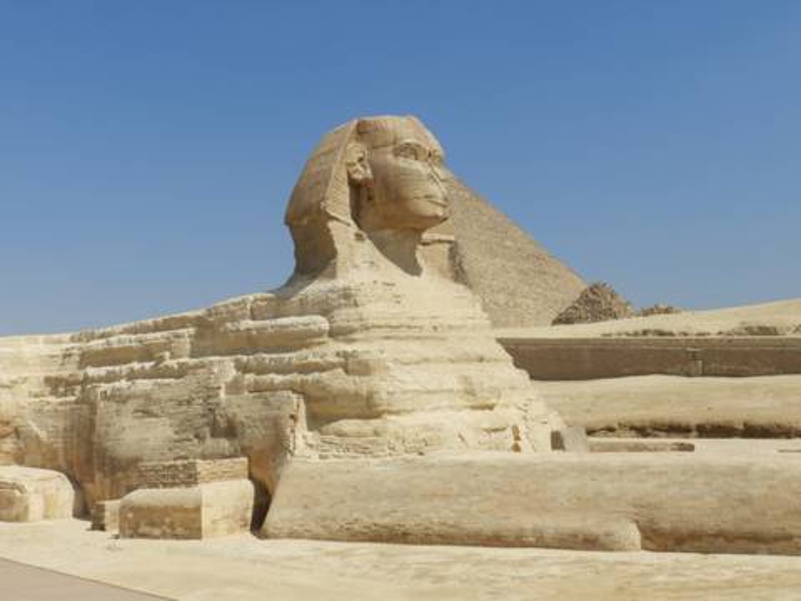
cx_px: 400
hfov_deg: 46.8
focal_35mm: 40
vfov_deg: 36.0
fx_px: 926
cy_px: 300
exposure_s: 1/400
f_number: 7.6
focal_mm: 7.2
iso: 100
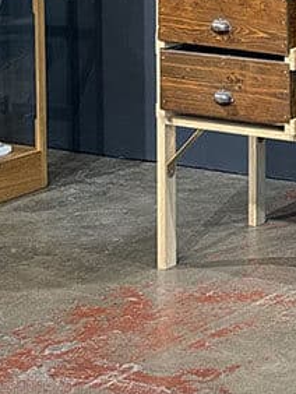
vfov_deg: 13.9
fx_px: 1548
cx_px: 415
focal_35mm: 136
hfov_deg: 10.6
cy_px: -131
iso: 250
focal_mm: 6.76
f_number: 1.78
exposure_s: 1/50
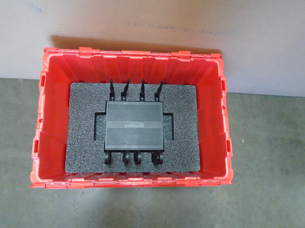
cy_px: 114
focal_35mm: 26
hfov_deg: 67.3
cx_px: 152
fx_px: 229
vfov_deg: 53.1
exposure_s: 1/60
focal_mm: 4.6
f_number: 3.2
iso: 800
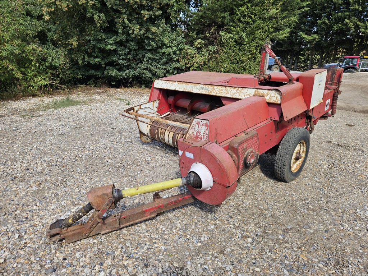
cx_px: 184
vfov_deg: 58.9
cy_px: 138
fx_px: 245
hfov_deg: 73.9
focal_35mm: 23
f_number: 1.8
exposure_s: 1/479
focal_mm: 5.4
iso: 25
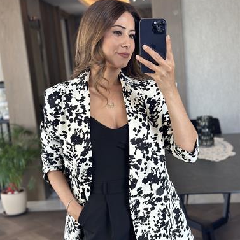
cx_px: 120
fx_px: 447
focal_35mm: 57
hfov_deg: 30.0
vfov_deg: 30.0
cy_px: 143
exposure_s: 1/75
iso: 125
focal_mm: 6.86
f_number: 1.78
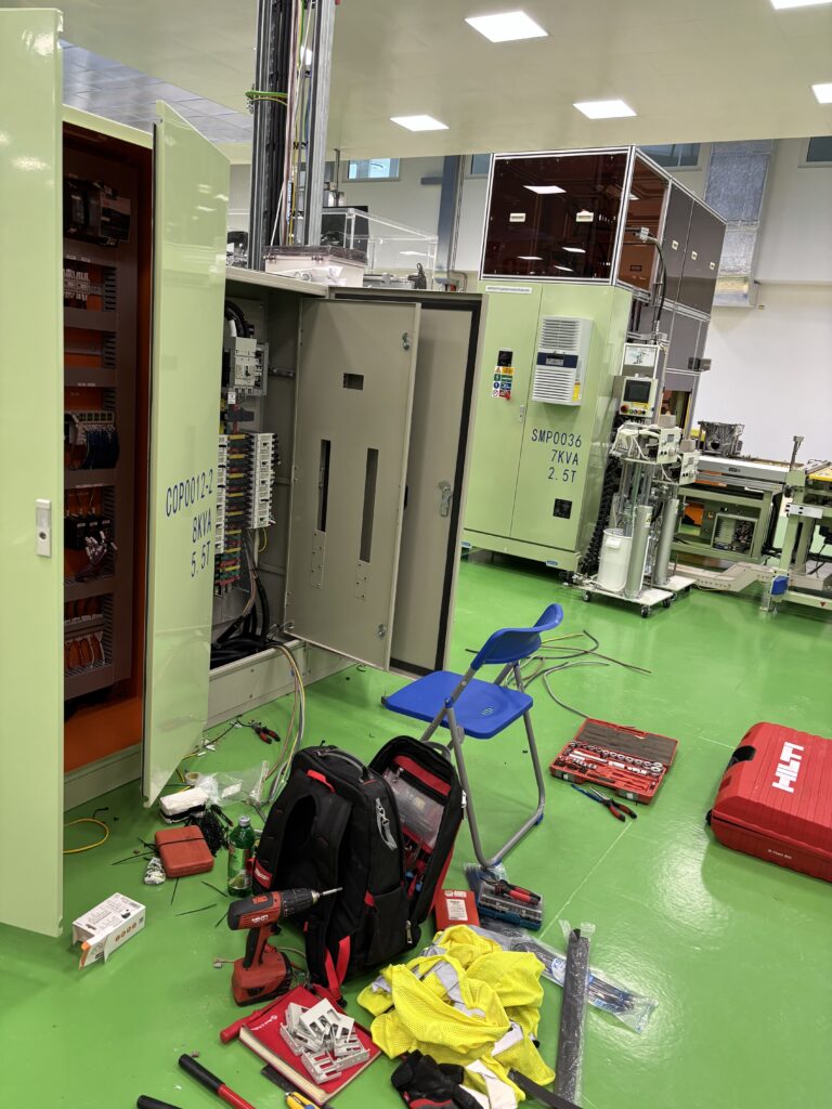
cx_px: 416
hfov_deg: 53.1
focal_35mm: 26
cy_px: 554
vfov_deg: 67.3
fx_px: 833
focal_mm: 5.96
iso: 125
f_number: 1.6
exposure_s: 1/74
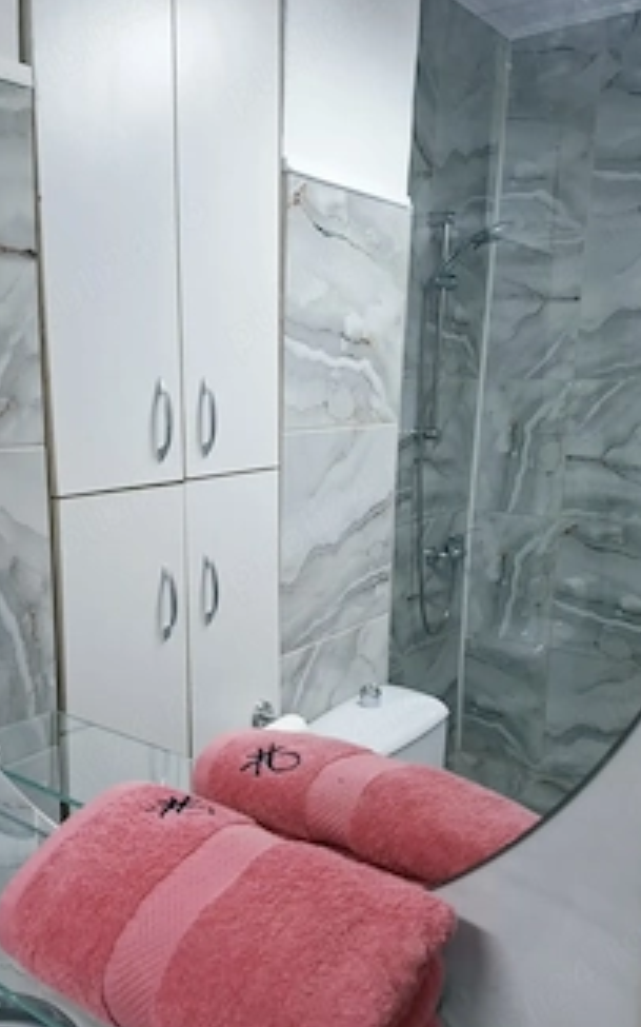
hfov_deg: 41.3
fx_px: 839
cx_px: 215
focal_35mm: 30
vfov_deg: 62.7
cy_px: 569
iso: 320
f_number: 1.8
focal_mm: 5.54
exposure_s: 1/100
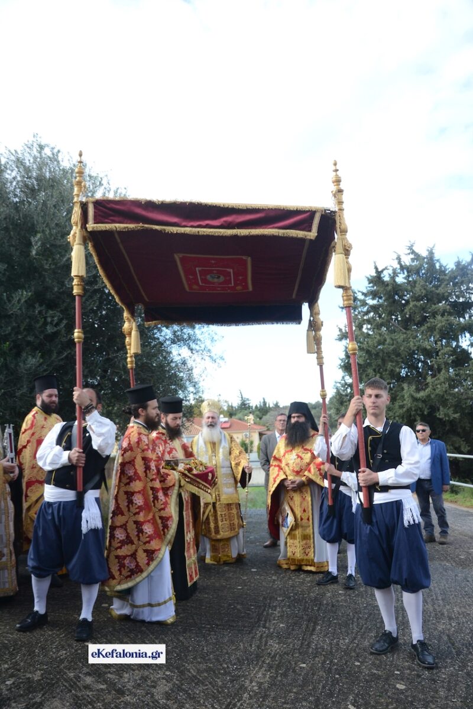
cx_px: 236
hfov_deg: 25.8
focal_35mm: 52
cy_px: 354
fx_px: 1035
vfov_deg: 37.9
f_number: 4.5
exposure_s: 1/1250
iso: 800
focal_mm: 35
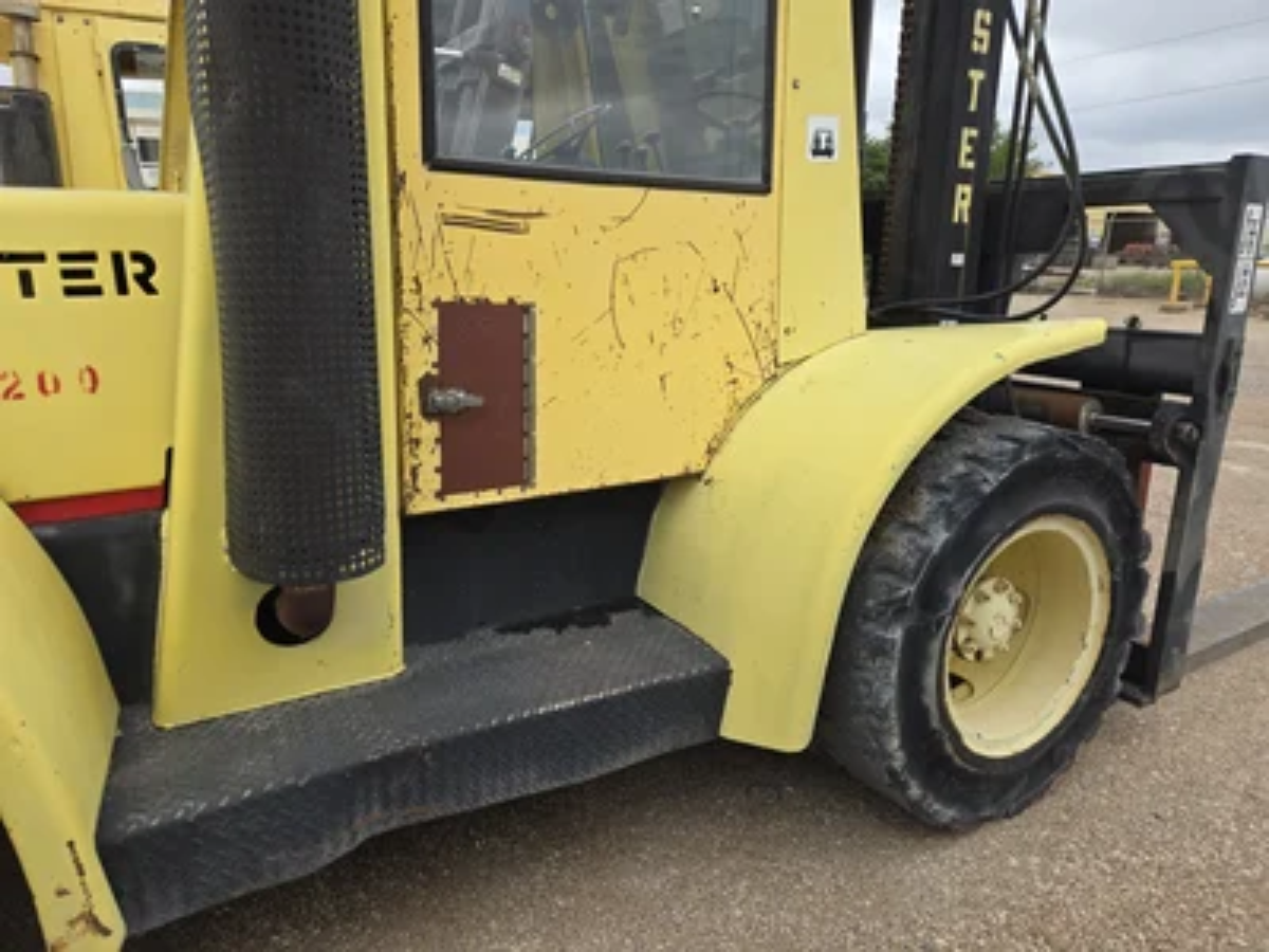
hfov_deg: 73.9
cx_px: 634
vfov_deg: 58.9
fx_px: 843
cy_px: 476
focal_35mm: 23
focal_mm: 5.4
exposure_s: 1/1126
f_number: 1.8
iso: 25
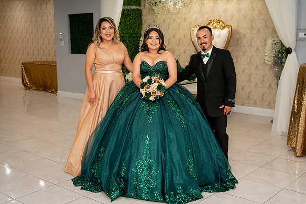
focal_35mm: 45
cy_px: 102
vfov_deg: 29.9
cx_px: 153
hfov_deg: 43.6
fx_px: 383
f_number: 2.8
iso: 800
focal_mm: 45
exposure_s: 1/250
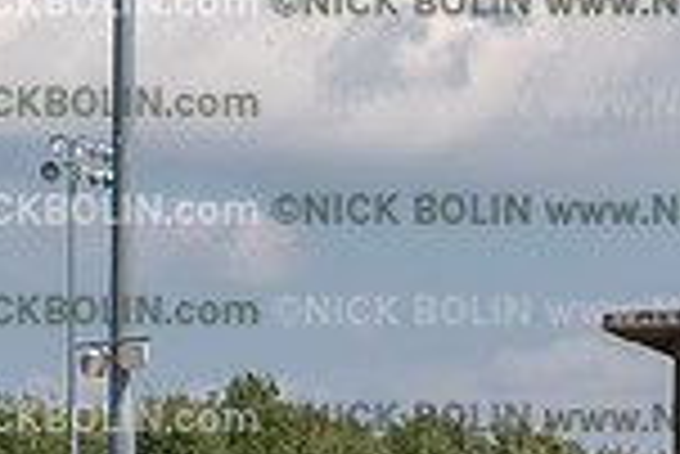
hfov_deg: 7.6
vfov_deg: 5.1
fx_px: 5067
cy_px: 730
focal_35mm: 268
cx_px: -90
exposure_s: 1/2000
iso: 200
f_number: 5.6
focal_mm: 70
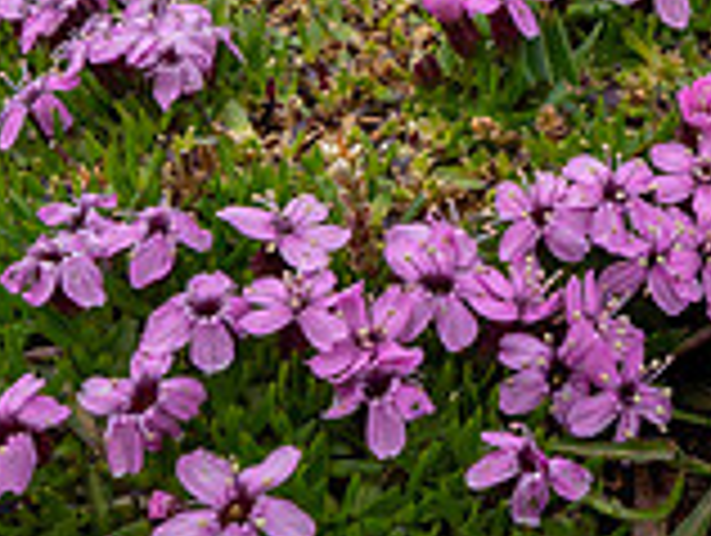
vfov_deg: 13.9
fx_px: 2139
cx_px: 871
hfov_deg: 17.9
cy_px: -80
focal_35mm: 104
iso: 560
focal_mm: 25.5
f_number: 18
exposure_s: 1/80
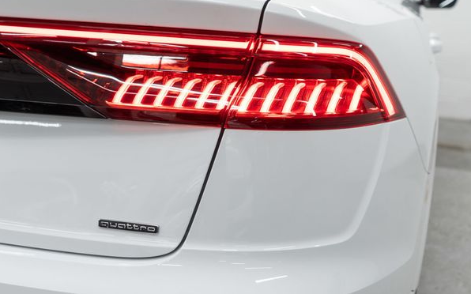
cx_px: 239
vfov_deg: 27.9
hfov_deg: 43.5
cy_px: 126
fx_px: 590
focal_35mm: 46
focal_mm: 28
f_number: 3.2
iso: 200
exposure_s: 1/50
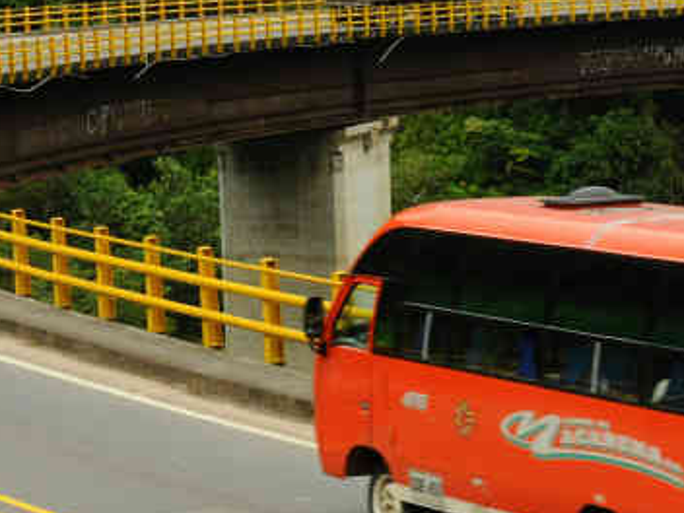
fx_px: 3583
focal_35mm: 181
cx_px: 303
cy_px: 160
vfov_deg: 8.2
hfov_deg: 10.9
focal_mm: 45
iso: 320
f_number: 10
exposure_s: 1/200
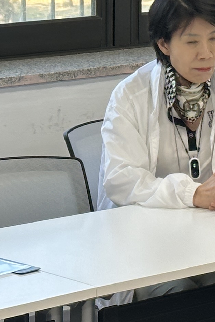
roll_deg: -0.6
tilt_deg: -8.3
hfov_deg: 6.4
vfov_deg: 9.7
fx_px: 1908
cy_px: 96
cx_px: 230
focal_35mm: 213
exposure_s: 1/120
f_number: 1.78
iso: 50
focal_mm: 6.86
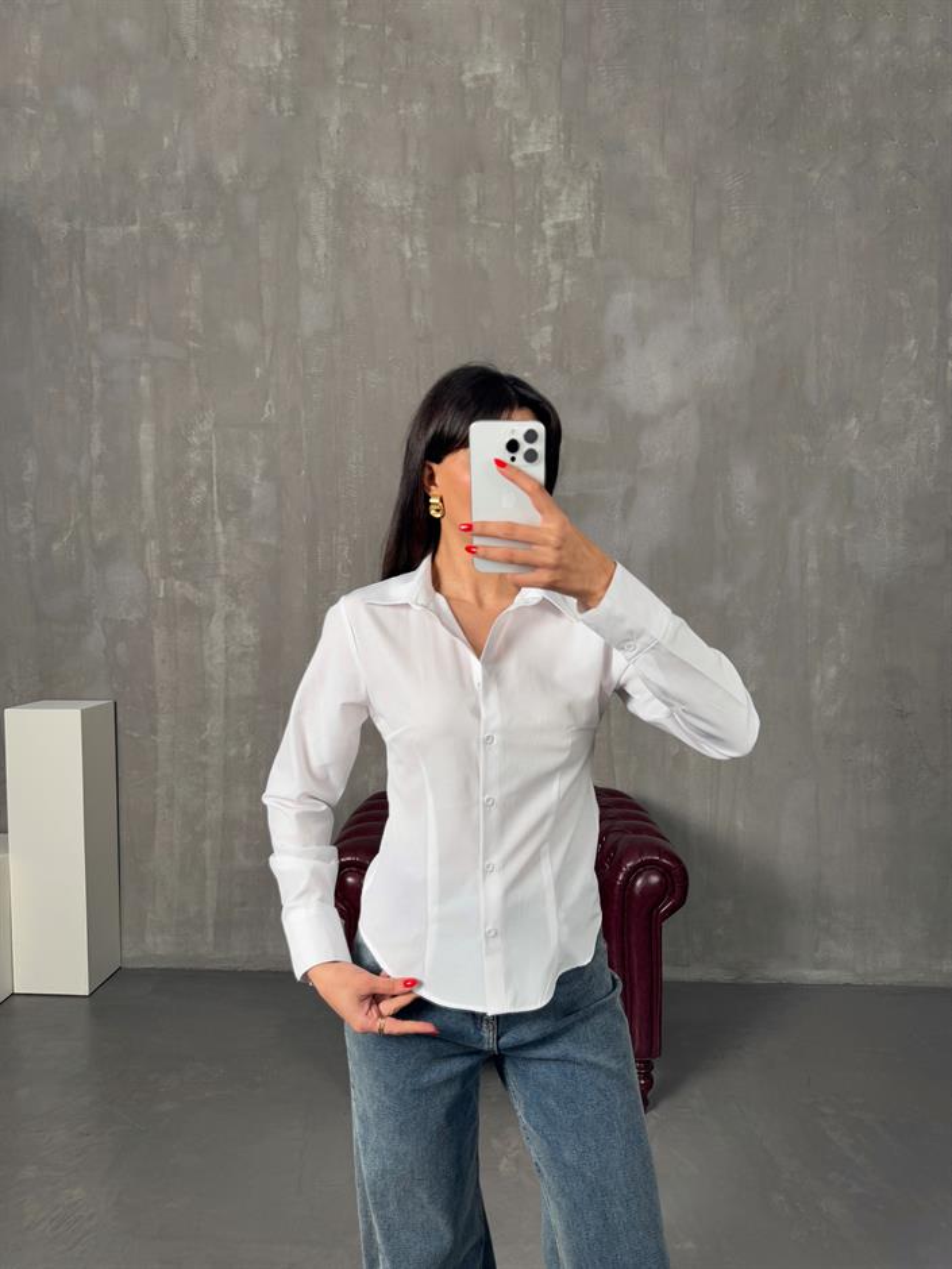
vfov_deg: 71.6
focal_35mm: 24
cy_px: 634
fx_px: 880
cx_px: 476
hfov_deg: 56.8
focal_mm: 6.76
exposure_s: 1/121
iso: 125
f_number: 1.78
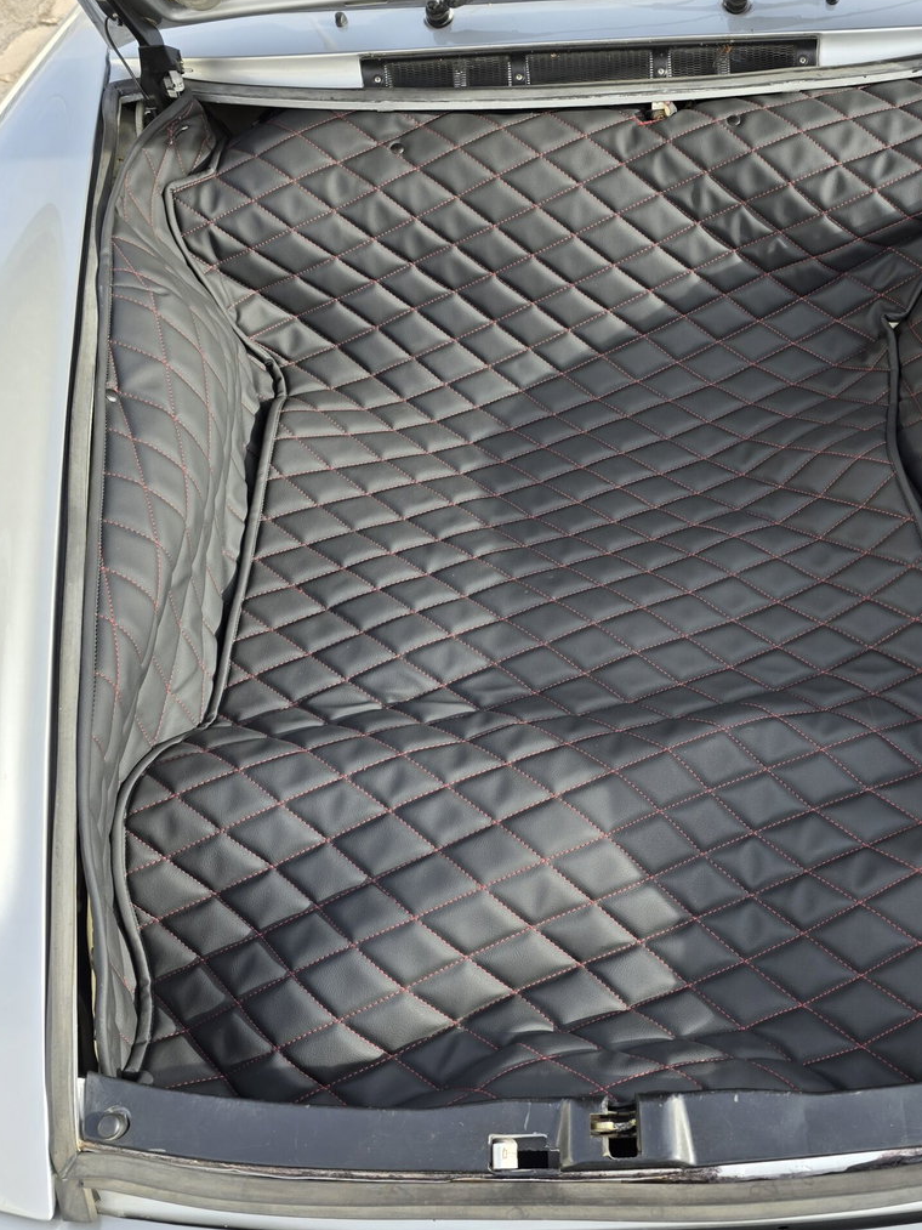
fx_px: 1101
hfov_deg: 44.8
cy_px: 551
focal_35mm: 31
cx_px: 609
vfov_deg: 58.2
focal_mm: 6.3
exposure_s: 1/181
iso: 12
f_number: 1.7
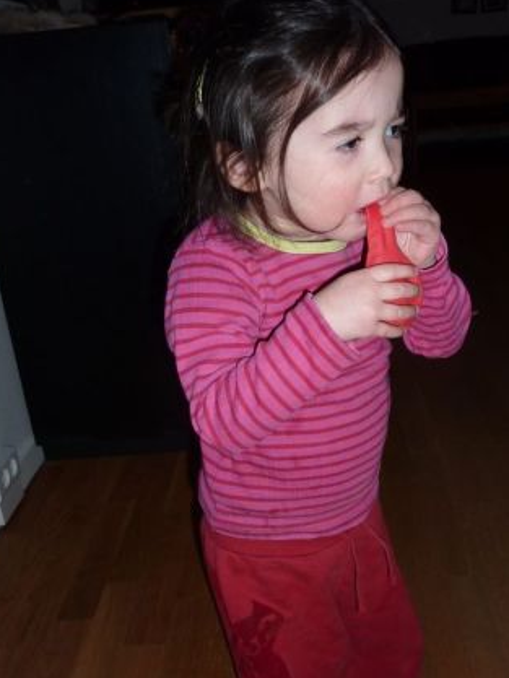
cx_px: 296
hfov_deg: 39.6
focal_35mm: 36
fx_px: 705
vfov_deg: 51.3
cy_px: 350
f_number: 3.3
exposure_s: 1/125
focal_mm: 4.1
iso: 100
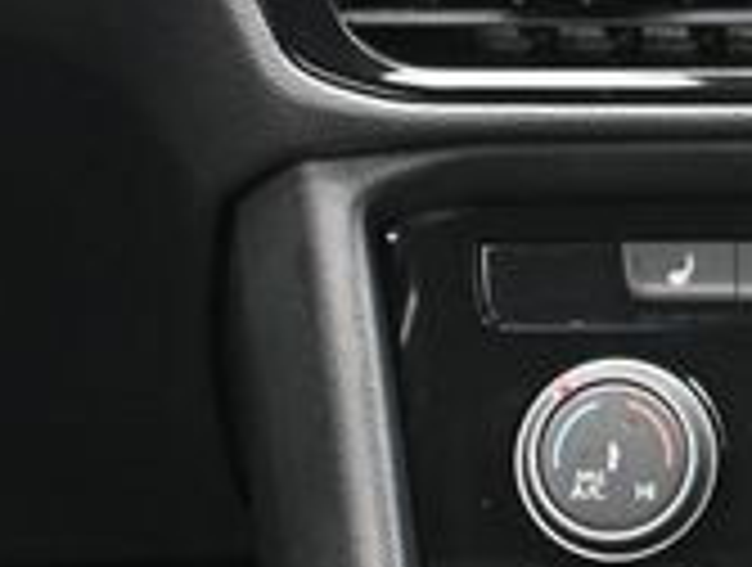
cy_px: -202
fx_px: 4198
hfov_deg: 10.0
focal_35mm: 193
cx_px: 986
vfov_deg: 7.6
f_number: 5.3
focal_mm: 35
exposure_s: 1/125
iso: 2000
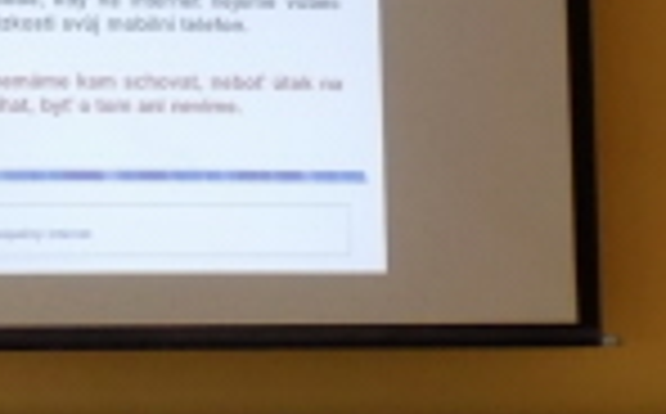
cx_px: -441
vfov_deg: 5.4
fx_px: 4331
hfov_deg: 8.5
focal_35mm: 239
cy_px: 549
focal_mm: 9.3
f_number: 3.9
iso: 220
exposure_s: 1/30
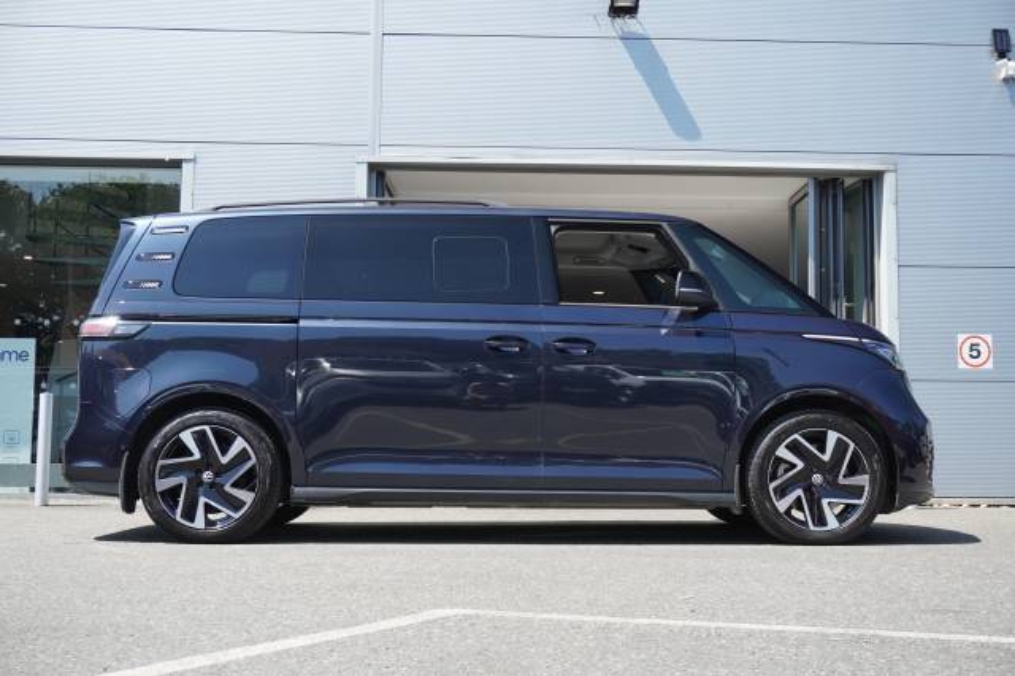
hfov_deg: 45.0
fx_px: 1226
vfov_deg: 30.8
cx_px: 508
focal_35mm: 44
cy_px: 338
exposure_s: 1/400
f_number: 5.6
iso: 400
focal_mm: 29
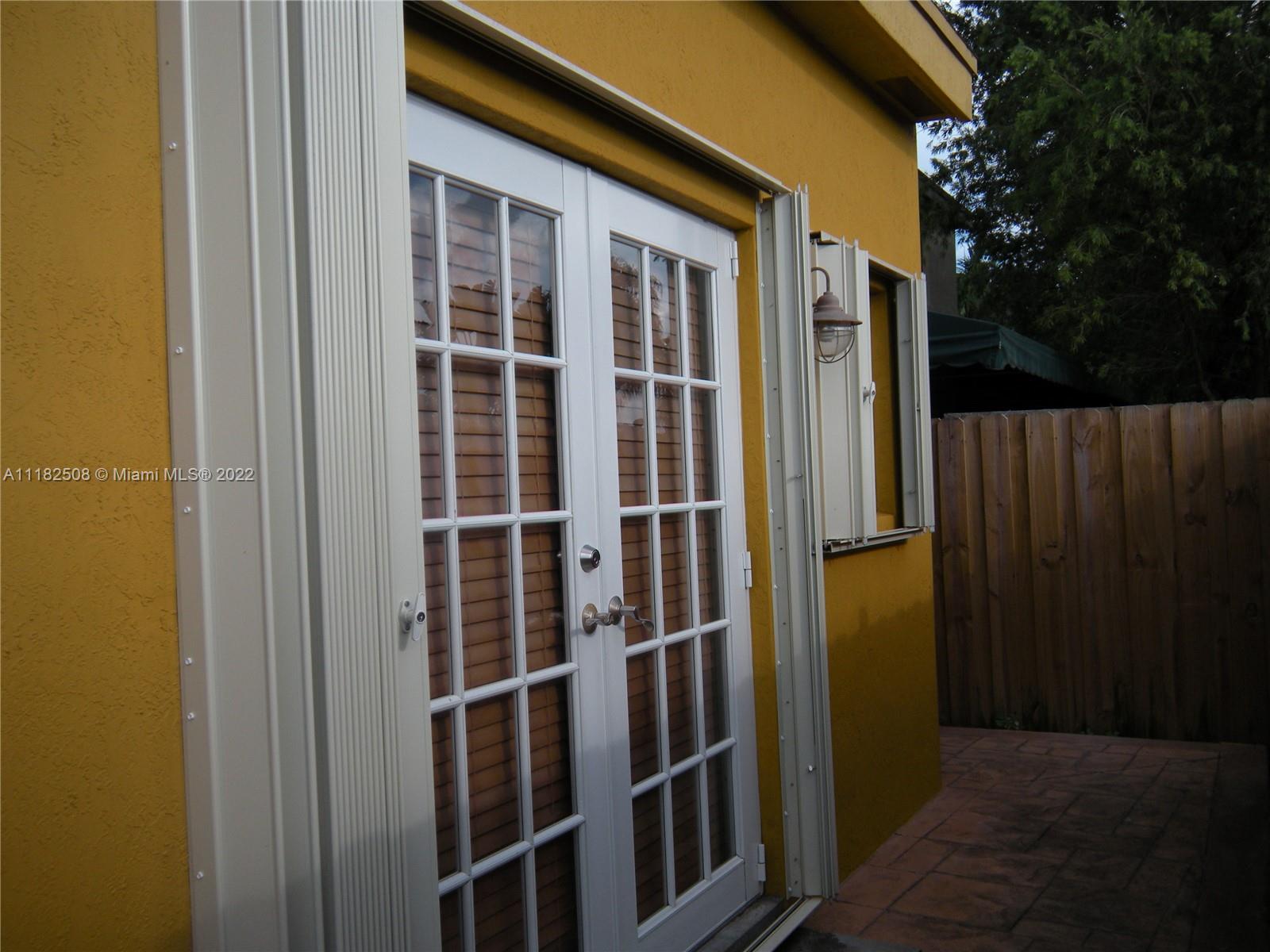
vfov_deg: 40.7
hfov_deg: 52.6
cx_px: 635
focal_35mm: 35
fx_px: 1284
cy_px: 476
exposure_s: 1/380
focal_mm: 5.9
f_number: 3.8
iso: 64
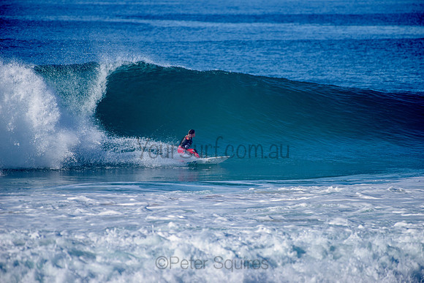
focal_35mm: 500
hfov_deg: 4.1
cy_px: 142
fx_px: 5890
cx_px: 212
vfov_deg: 2.8
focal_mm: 500
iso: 140
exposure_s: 1/1600
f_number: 5.6
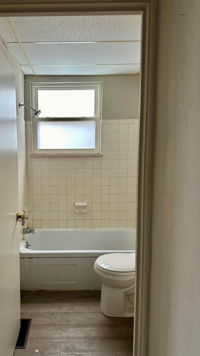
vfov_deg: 69.9
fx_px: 255
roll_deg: +1.1
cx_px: 62
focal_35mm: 27
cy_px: 175
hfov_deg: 42.2
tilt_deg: -5.6
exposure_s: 1/60
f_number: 1.78
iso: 160
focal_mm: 6.86
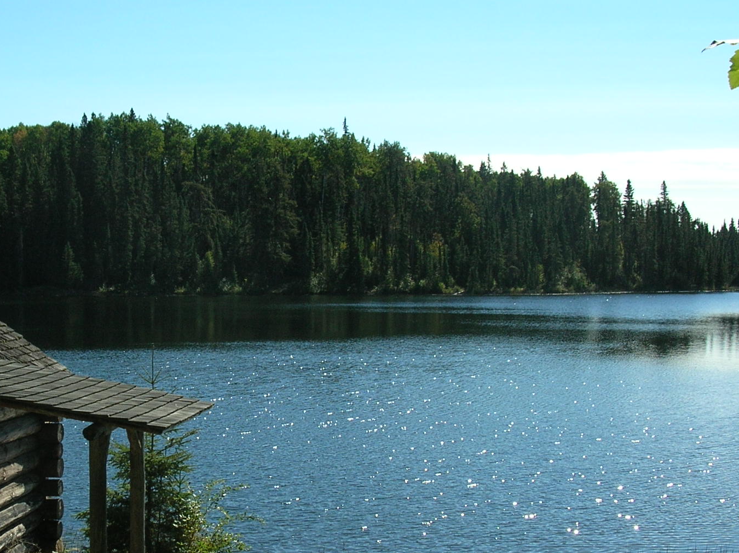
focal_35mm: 61
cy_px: 381
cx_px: 263
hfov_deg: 31.5
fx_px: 1301
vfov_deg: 23.8
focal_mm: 6
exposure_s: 1/752
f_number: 3.7
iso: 50
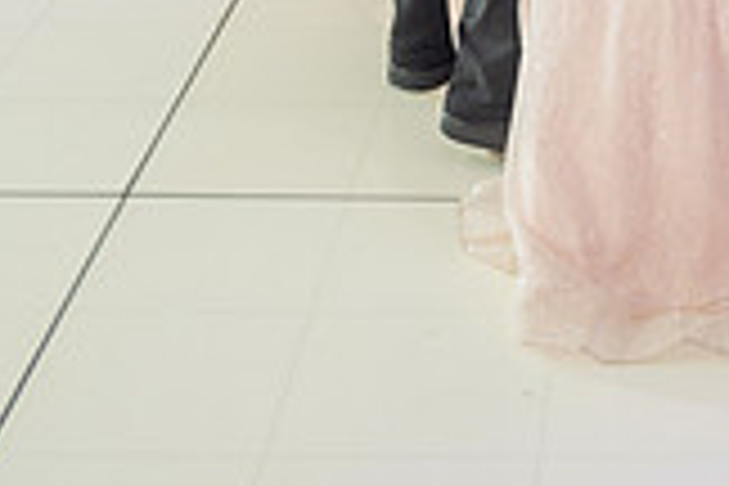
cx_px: 711
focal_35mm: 104
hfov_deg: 19.1
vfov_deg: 12.3
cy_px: -317
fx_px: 2106
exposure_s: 1/100
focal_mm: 29
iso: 400
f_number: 2.8
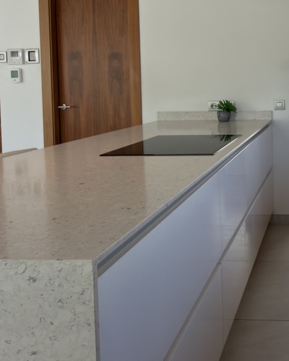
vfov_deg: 52.0
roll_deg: +0.8
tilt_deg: -1.5
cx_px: 300
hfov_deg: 38.6
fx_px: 353
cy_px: 92
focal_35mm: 33
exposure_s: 1/197
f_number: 2.2
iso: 16
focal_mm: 2.22
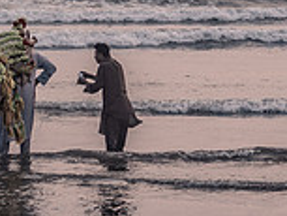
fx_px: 3286
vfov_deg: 3.8
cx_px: -57
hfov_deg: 5.0
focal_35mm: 396
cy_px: 118
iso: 200
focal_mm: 50
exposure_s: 1/200
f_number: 4
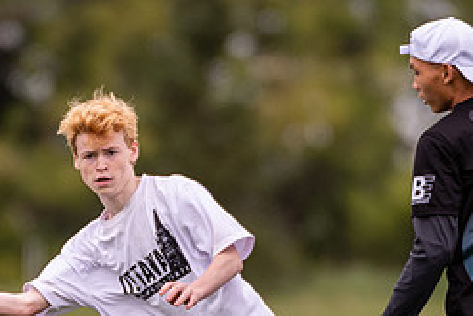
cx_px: 209
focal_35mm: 1675
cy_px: 268
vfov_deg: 0.8
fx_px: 22020
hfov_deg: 1.2
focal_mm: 360
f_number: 4
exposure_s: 1/1000
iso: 360
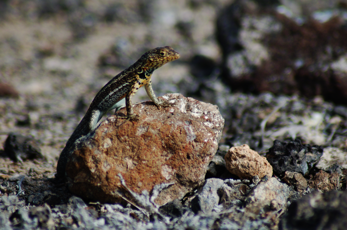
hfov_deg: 4.6
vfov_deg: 3.0
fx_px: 4334
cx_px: 174
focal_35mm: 450
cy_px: 115
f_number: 5.6
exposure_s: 1/1250
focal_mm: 300
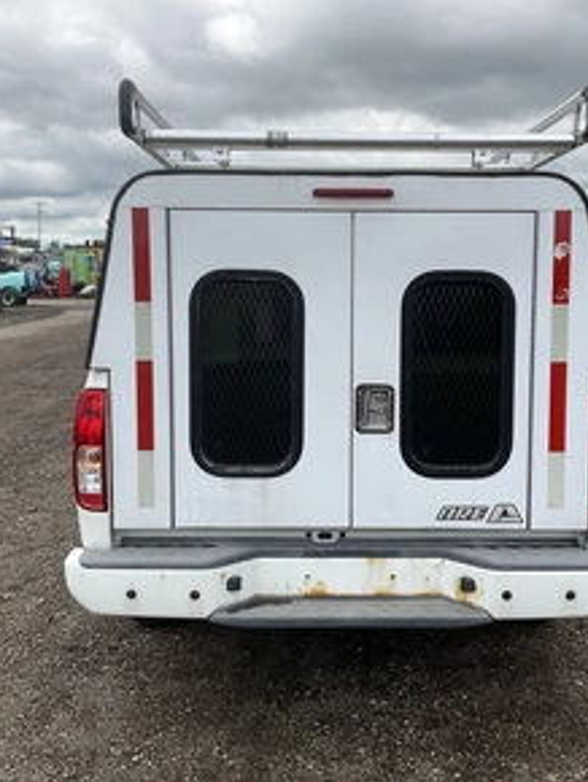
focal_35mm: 40
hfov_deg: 35.9
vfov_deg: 46.8
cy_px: 380
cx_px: 340
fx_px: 905
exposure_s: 1/1534
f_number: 1.8
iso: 25
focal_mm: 3
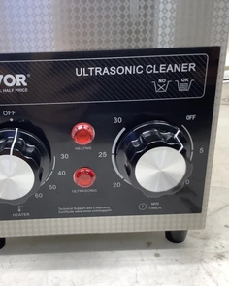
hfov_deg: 36.2
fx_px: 347
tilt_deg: -23.8
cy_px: 143
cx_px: 81
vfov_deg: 44.8
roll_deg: +2.3
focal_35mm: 41
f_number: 2.4
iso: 80
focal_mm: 3.3
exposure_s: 1/60
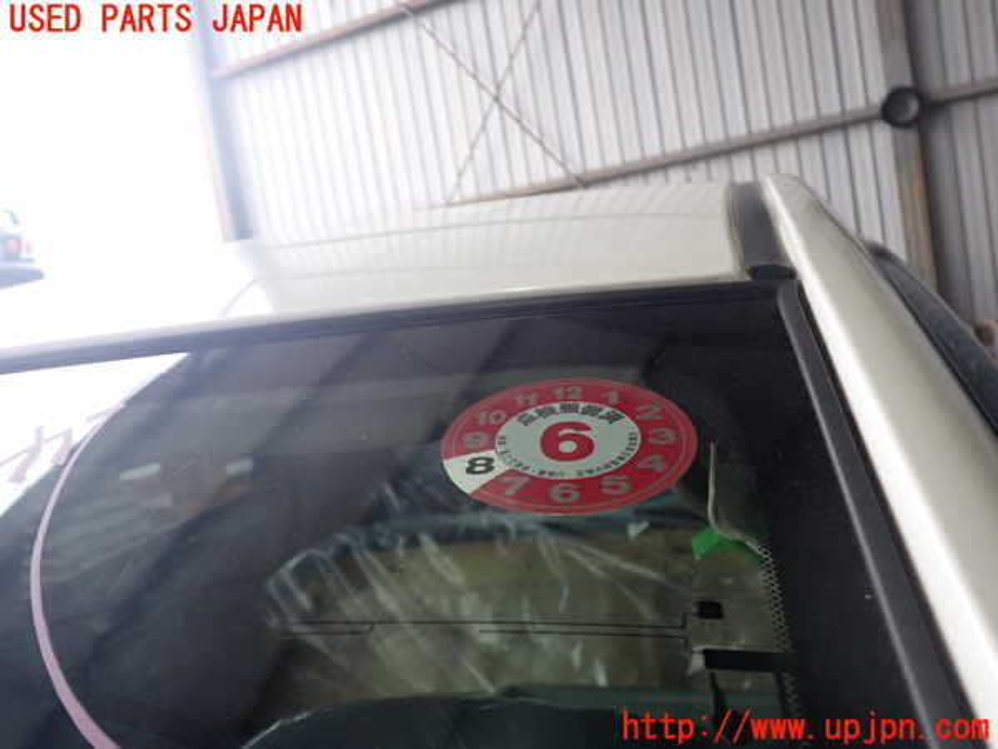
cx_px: 499
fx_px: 865
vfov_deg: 46.8
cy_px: 374
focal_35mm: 30
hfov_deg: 60.0
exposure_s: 1/400
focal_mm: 5.4
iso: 320
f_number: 2.3
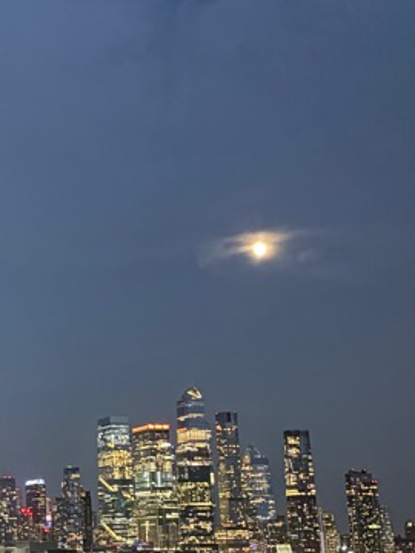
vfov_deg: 29.6
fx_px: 1039
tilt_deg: +8.4
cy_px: 382
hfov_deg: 20.3
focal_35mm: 65
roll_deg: +0.8
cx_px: -149
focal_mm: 5.96
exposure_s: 1/17
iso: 1000
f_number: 1.6
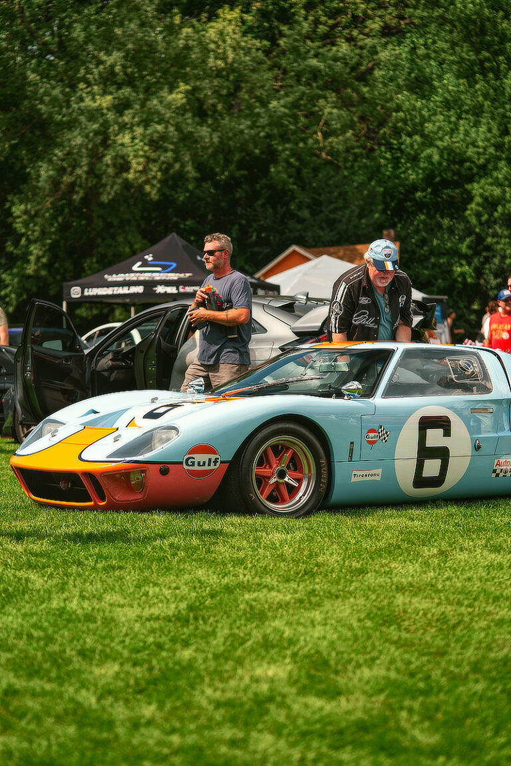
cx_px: 256
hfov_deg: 15.2
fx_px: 1915
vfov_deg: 22.6
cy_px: 383
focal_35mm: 90
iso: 100
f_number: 3.5
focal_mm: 90
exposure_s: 1/640
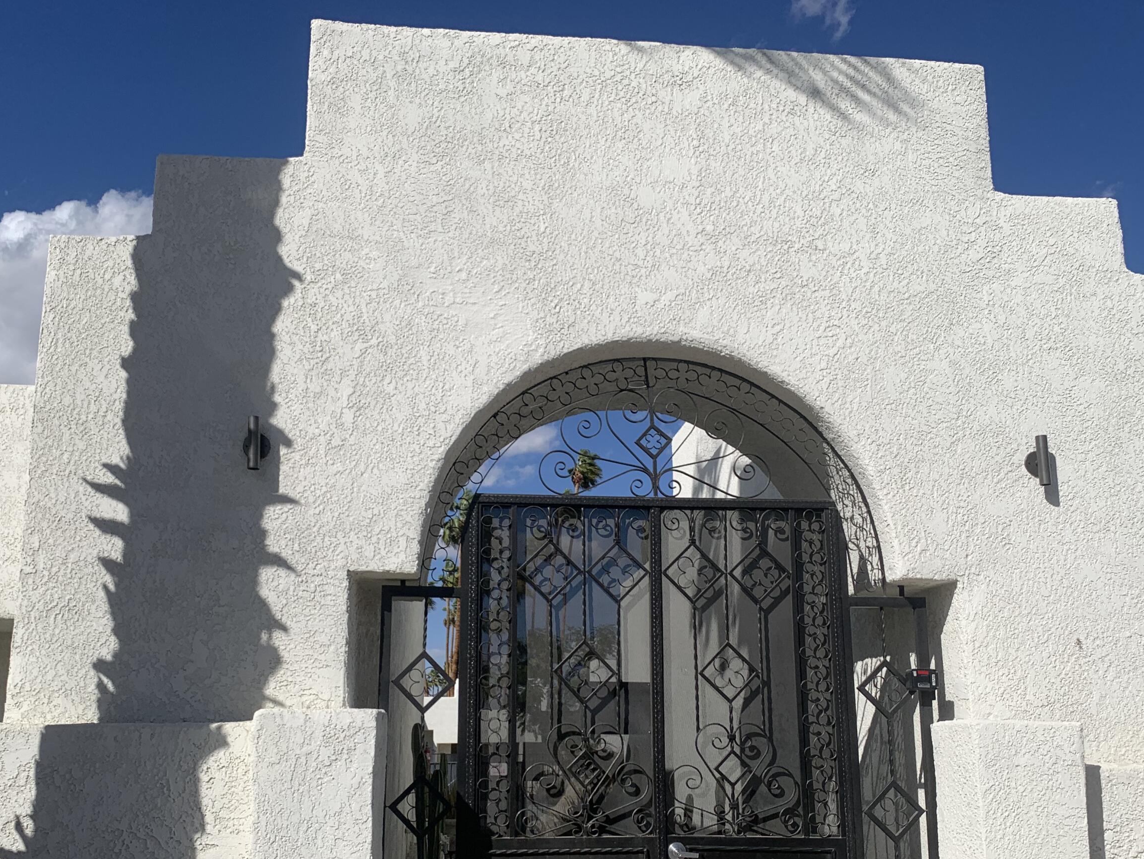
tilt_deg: +10.5
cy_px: 537
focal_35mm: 34
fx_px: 1124
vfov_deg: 41.5
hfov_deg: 53.9
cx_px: 547
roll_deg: -2.1
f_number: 1.8
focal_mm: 4.25
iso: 25
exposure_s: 1/5714
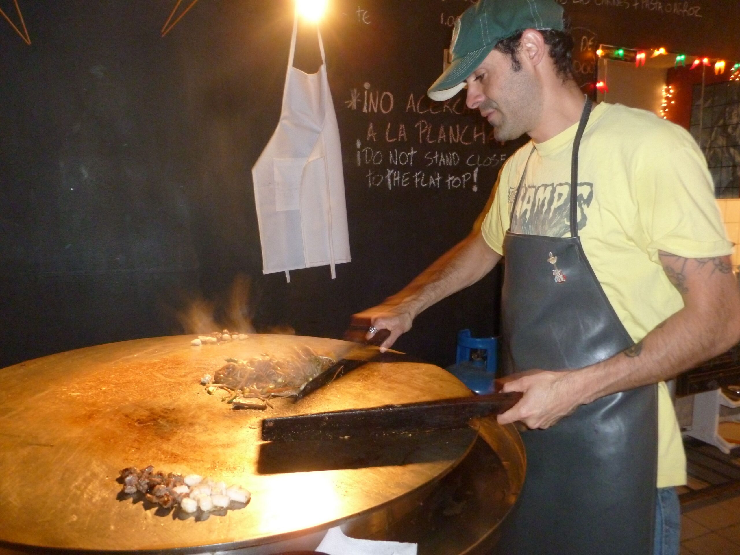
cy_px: 278
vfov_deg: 49.7
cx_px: 370
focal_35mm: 28
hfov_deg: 63.4
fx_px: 599
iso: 400
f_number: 3.3
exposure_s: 1/8
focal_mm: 5
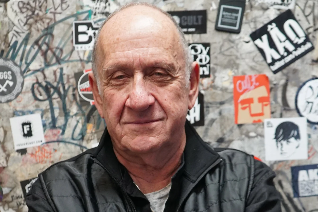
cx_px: 159
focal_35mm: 37
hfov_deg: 51.9
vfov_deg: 35.9
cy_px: 106
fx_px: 327
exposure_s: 1/160
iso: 2000
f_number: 4
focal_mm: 37
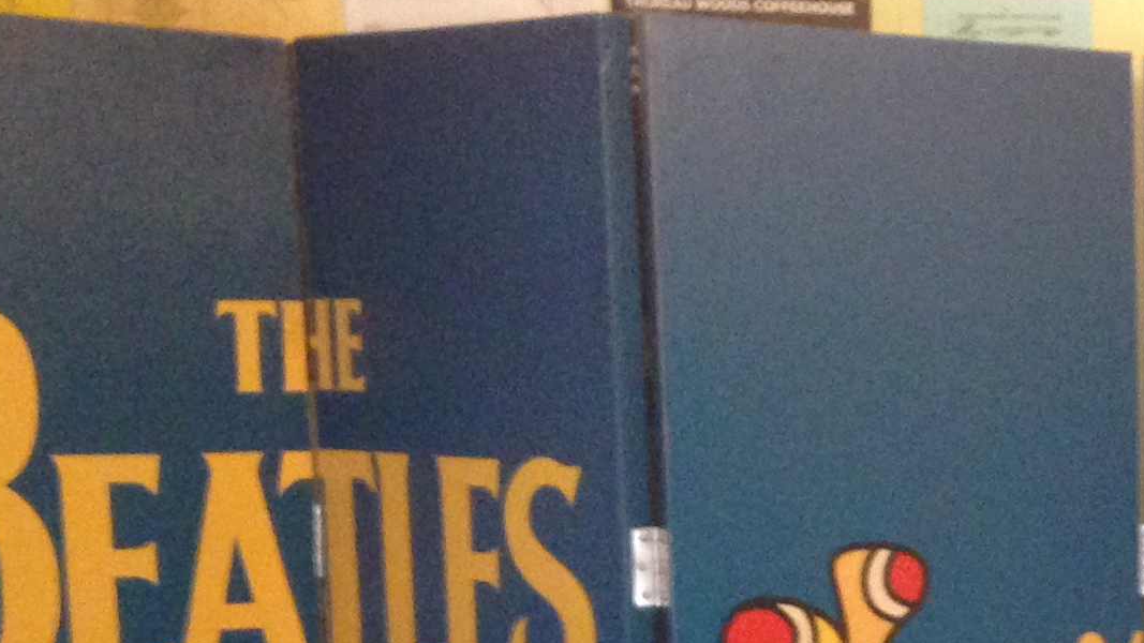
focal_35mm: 110
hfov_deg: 18.0
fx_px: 3337
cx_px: 1535
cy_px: 869
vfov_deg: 10.7
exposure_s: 1/20
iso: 400
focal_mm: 4.12
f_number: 2.4
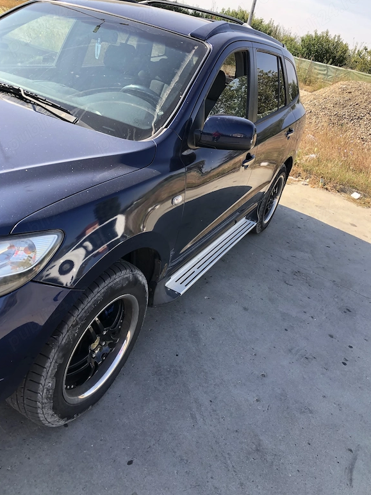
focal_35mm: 29
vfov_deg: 61.6
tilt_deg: -25.5
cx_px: 183
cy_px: 239
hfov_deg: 48.2
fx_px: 414
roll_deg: -13.2
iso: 20
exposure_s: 1/340
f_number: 1.8
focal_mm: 3.99
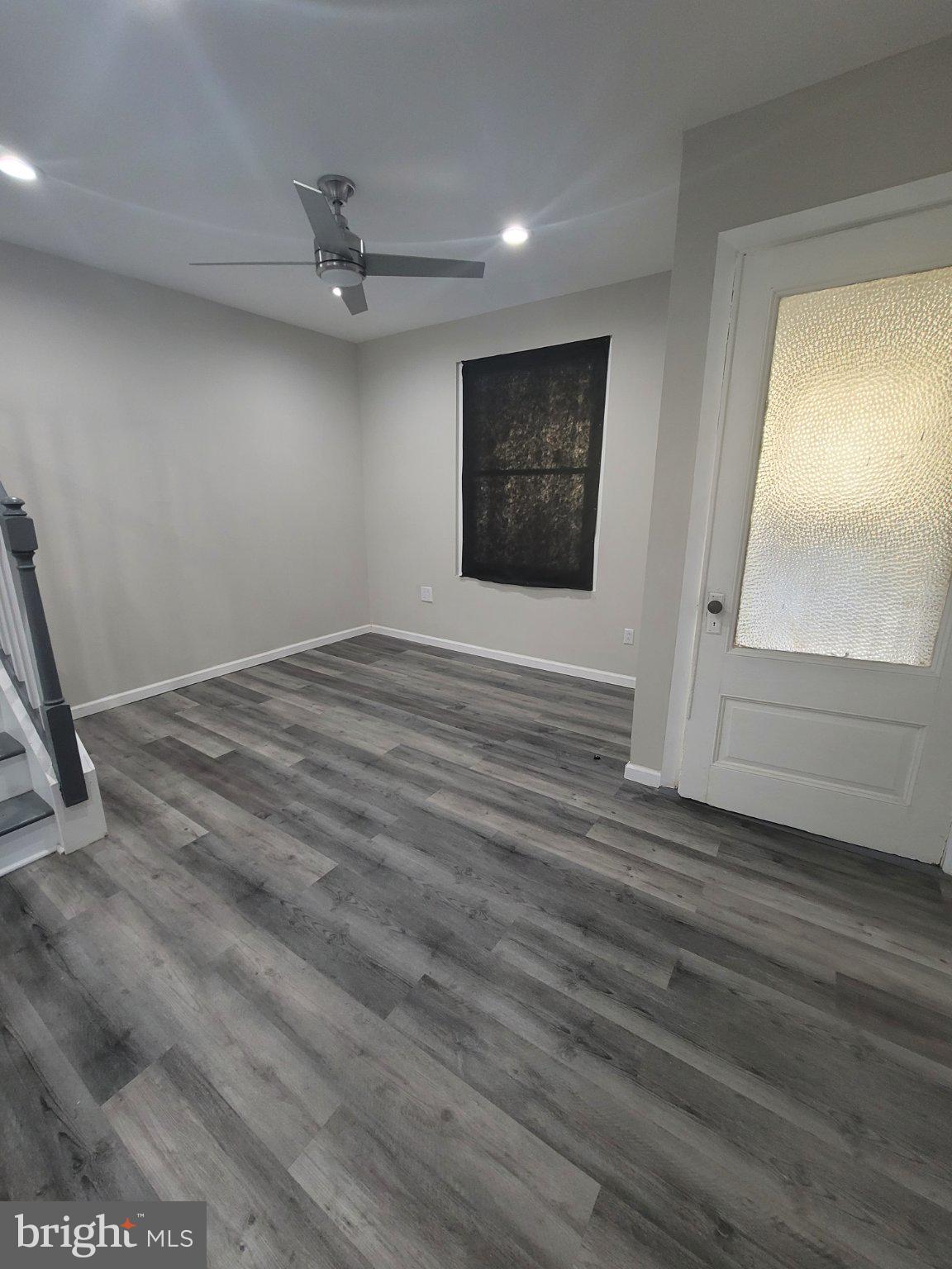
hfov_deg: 89.9
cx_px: 476
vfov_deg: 106.2
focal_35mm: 13
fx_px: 477
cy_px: 634
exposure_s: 1/60
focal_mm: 2.2
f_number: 2.2
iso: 250
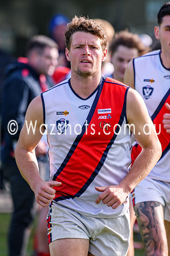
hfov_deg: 2.7
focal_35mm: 500
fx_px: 3543
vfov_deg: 4.1
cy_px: 104
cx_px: 100
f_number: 2.8
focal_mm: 185
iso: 125
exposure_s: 1/1250
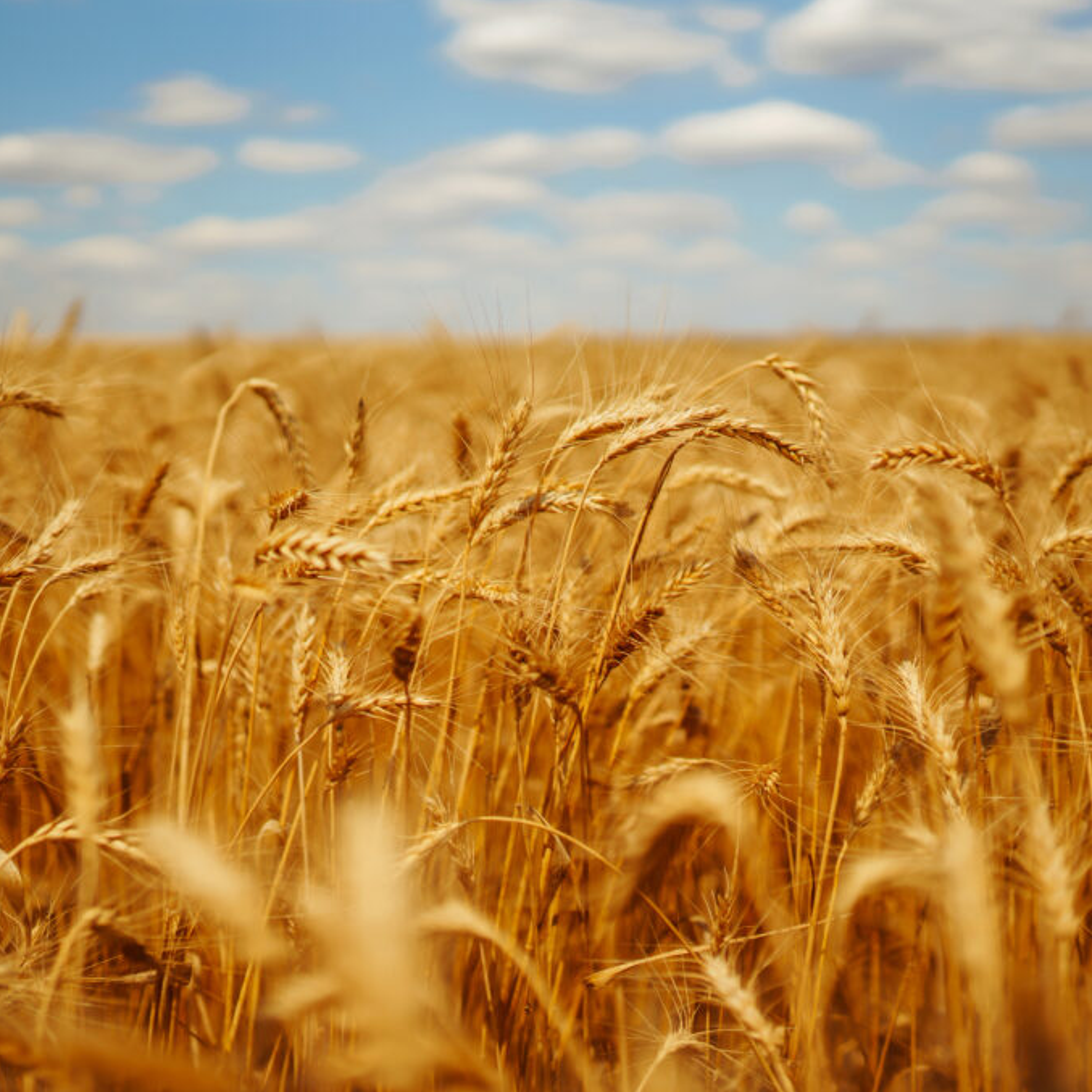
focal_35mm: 45
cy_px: 548
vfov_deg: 37.6
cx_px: 524
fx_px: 1606
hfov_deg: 37.5
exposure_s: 1/8000
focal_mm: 35
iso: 64
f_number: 1.4
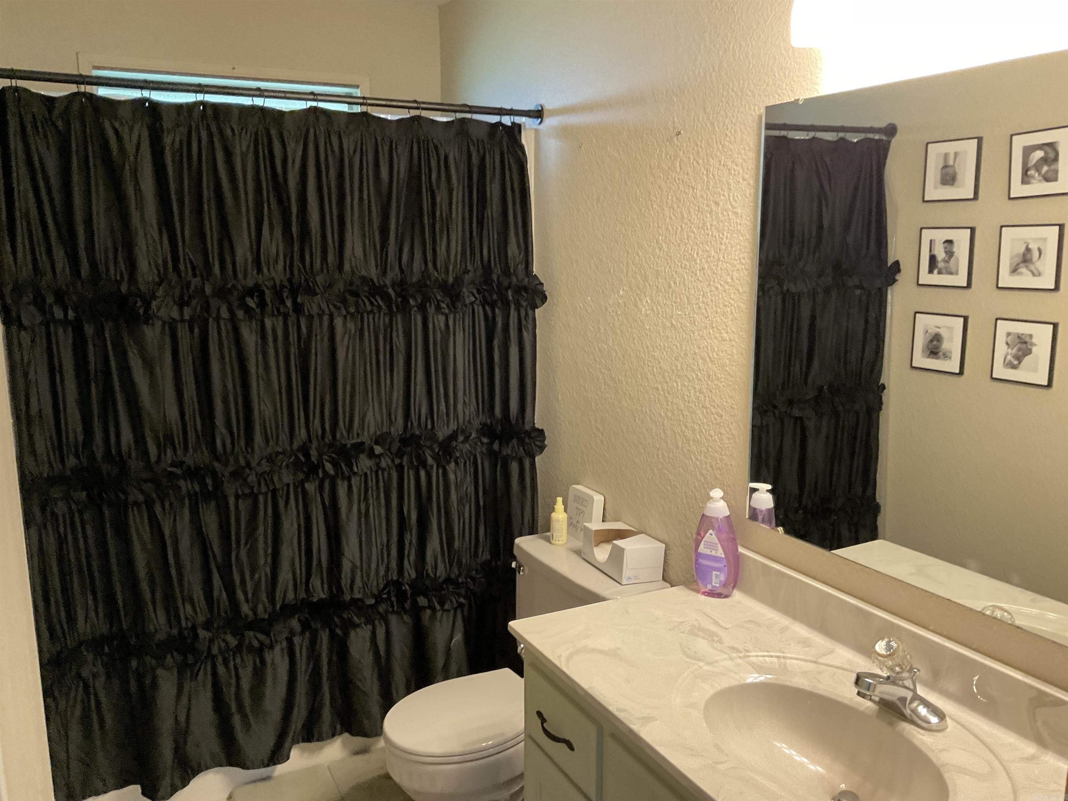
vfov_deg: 48.2
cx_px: 534
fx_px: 895
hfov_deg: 61.7
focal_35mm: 29
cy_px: 400
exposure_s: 1/60
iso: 200
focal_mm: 3
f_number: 1.8
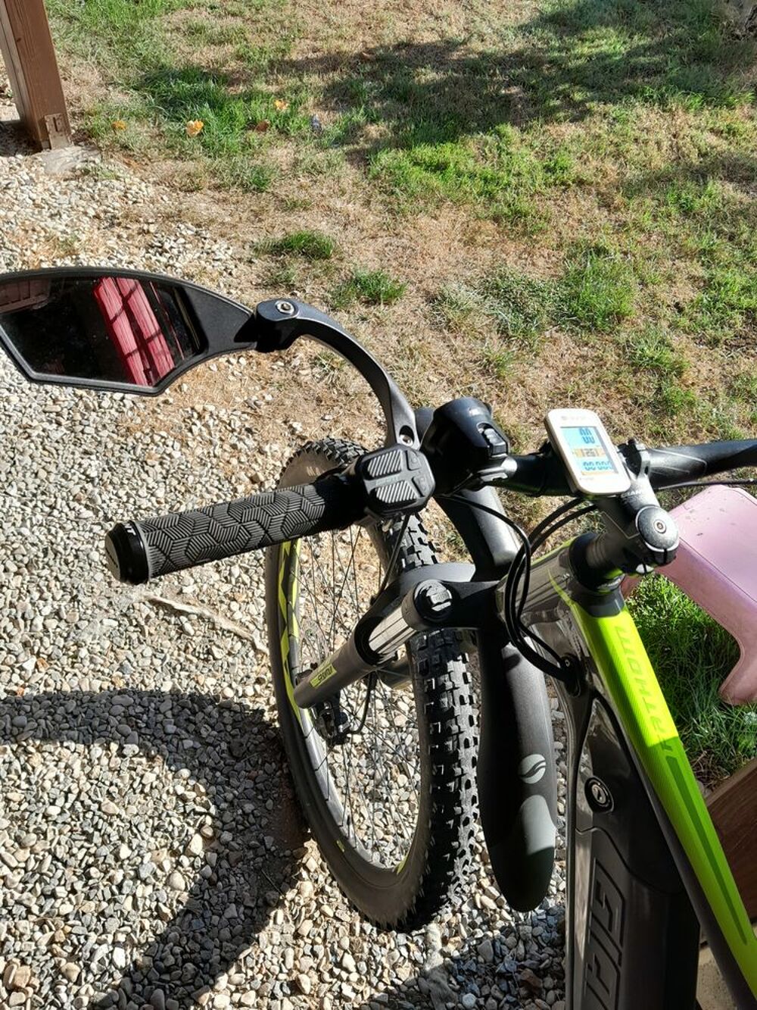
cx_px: 378
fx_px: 787
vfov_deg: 65.3
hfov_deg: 51.4
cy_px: 505
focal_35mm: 27
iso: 40
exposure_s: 1/177
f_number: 1.8
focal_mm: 4
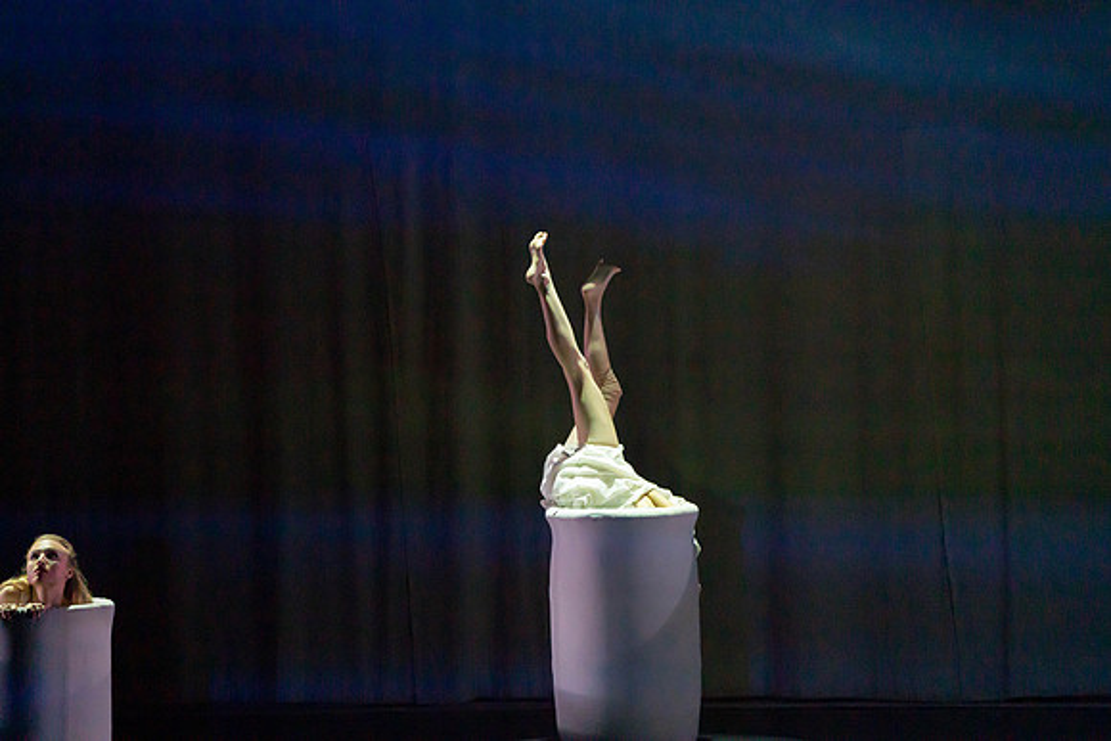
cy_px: 370
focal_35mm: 321
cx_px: 556
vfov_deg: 4.3
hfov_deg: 6.4
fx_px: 9908
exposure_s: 1/320
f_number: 5.6
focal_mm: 321
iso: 6400
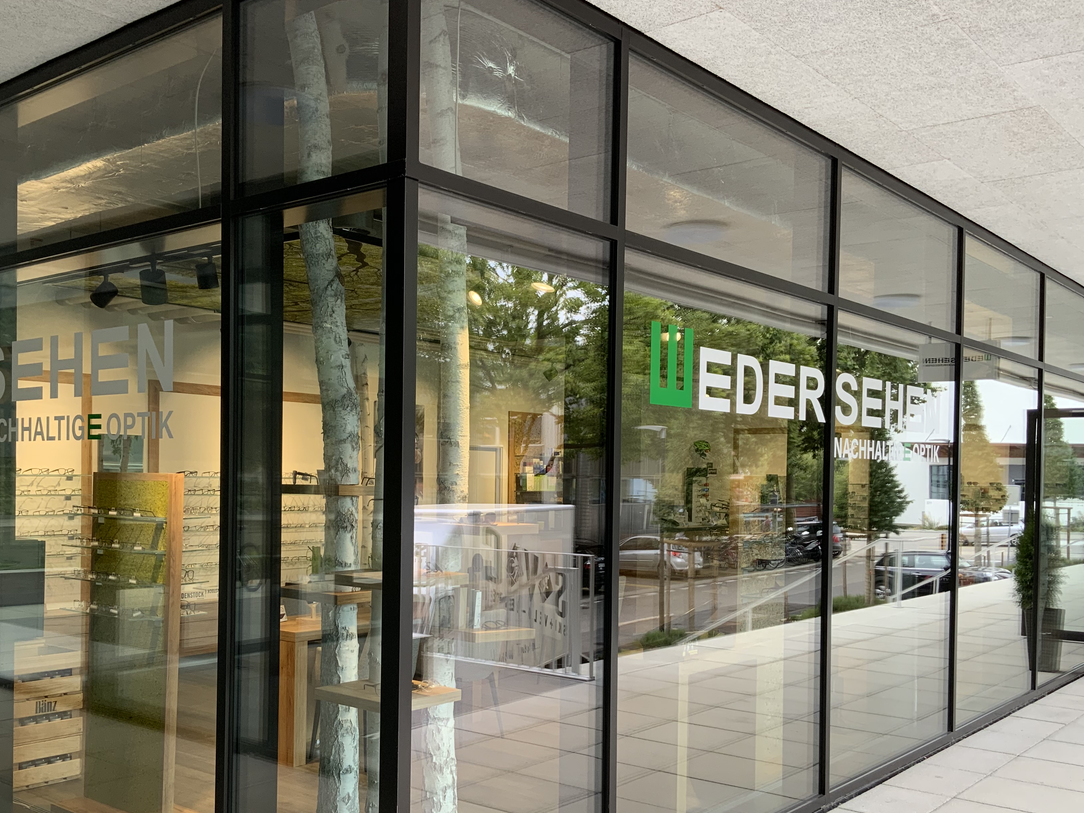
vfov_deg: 39.5
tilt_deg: -1.7
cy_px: 496
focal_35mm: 36
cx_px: 480
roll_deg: -1.2
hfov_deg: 51.2
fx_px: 1127
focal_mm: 3
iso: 32
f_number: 1.8
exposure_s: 1/122
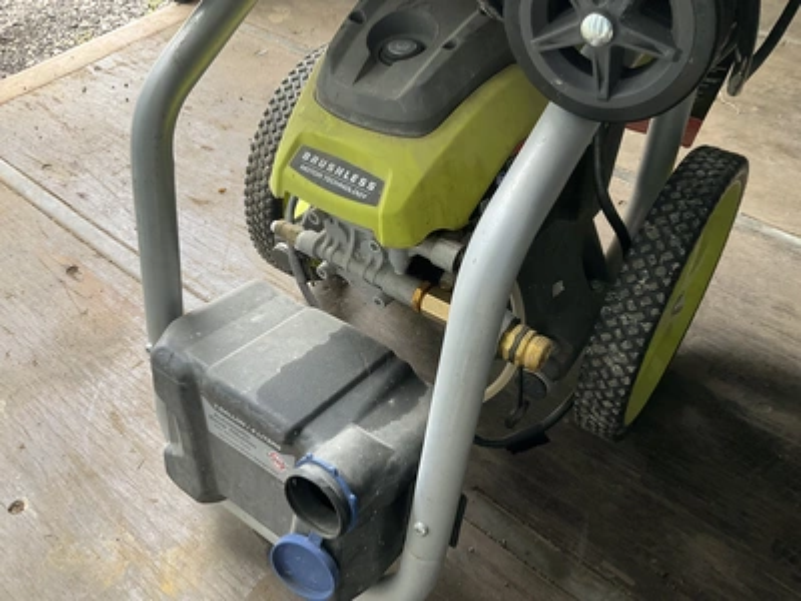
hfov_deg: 61.7
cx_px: 400
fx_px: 671
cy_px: 300
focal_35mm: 29
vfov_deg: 48.2
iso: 64
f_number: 1.8
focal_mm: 3
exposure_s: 1/100
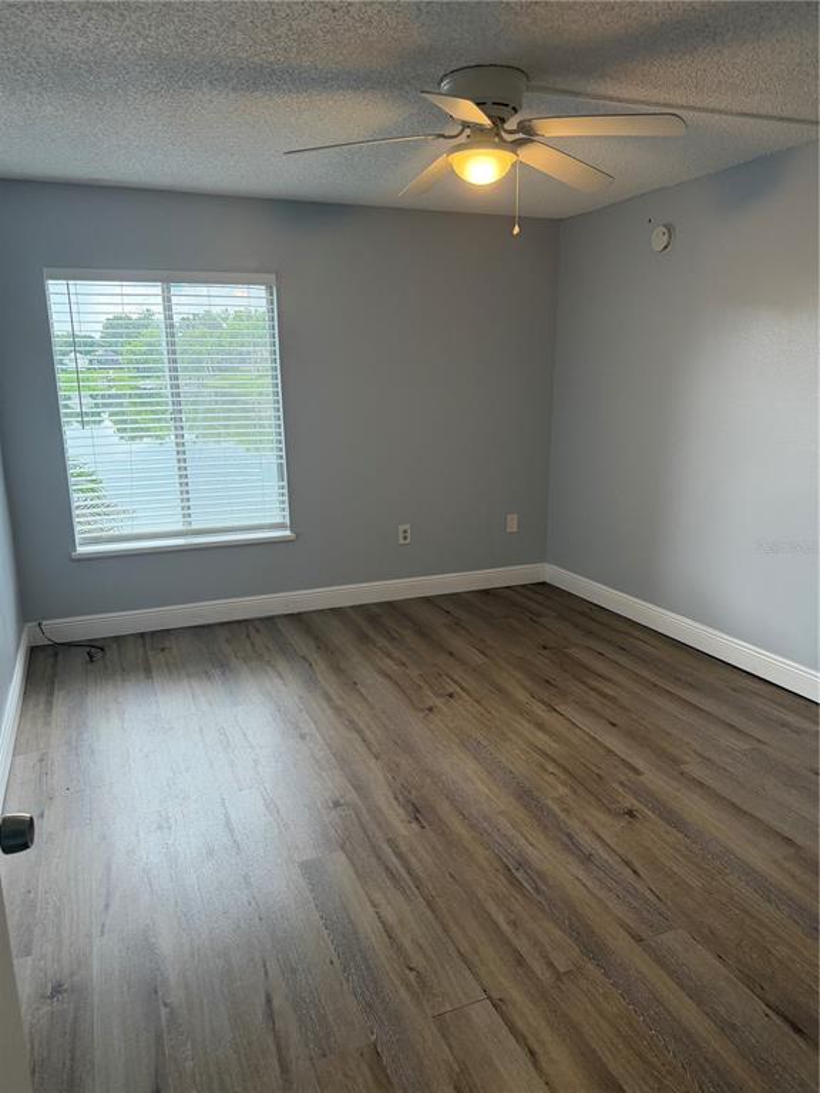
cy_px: 546
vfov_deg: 71.6
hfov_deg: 56.8
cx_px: 410
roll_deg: +1.2
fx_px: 758
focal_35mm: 24
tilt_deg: -14.2
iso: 320
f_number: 1.78
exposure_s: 1/120
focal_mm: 6.76
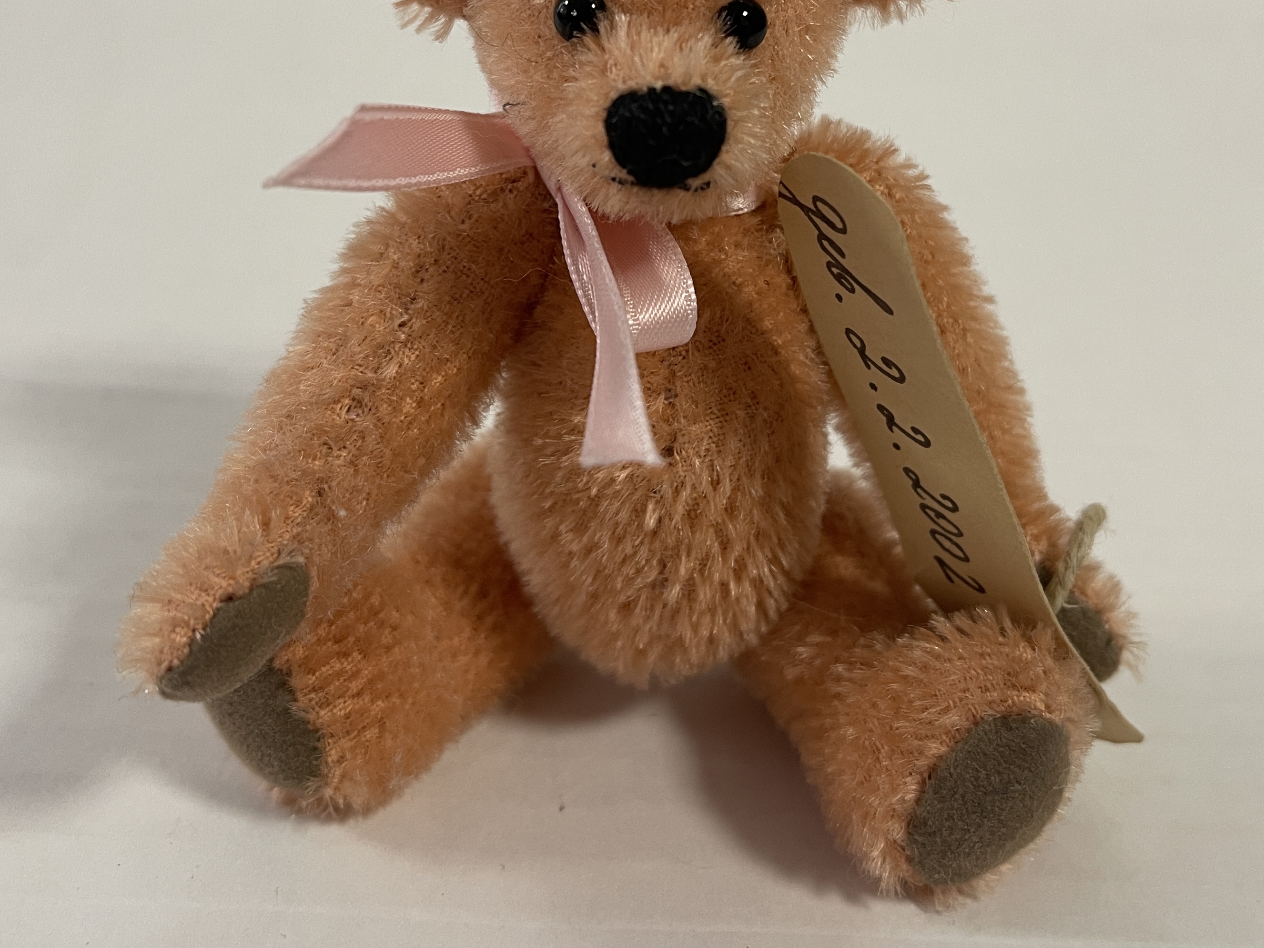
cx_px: 660
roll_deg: -4.9
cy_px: 303
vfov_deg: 37.2
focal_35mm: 38
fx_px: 1387
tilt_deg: -25.8
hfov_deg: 49.0
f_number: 1.6
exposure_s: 1/50
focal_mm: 5.1
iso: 80
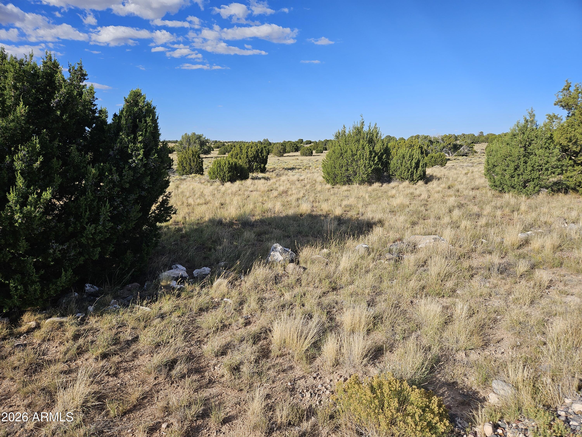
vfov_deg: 58.9
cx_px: 291
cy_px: 218
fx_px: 387
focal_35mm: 23
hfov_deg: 73.9
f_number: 1.8
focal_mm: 5.4
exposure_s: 1/1780
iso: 25
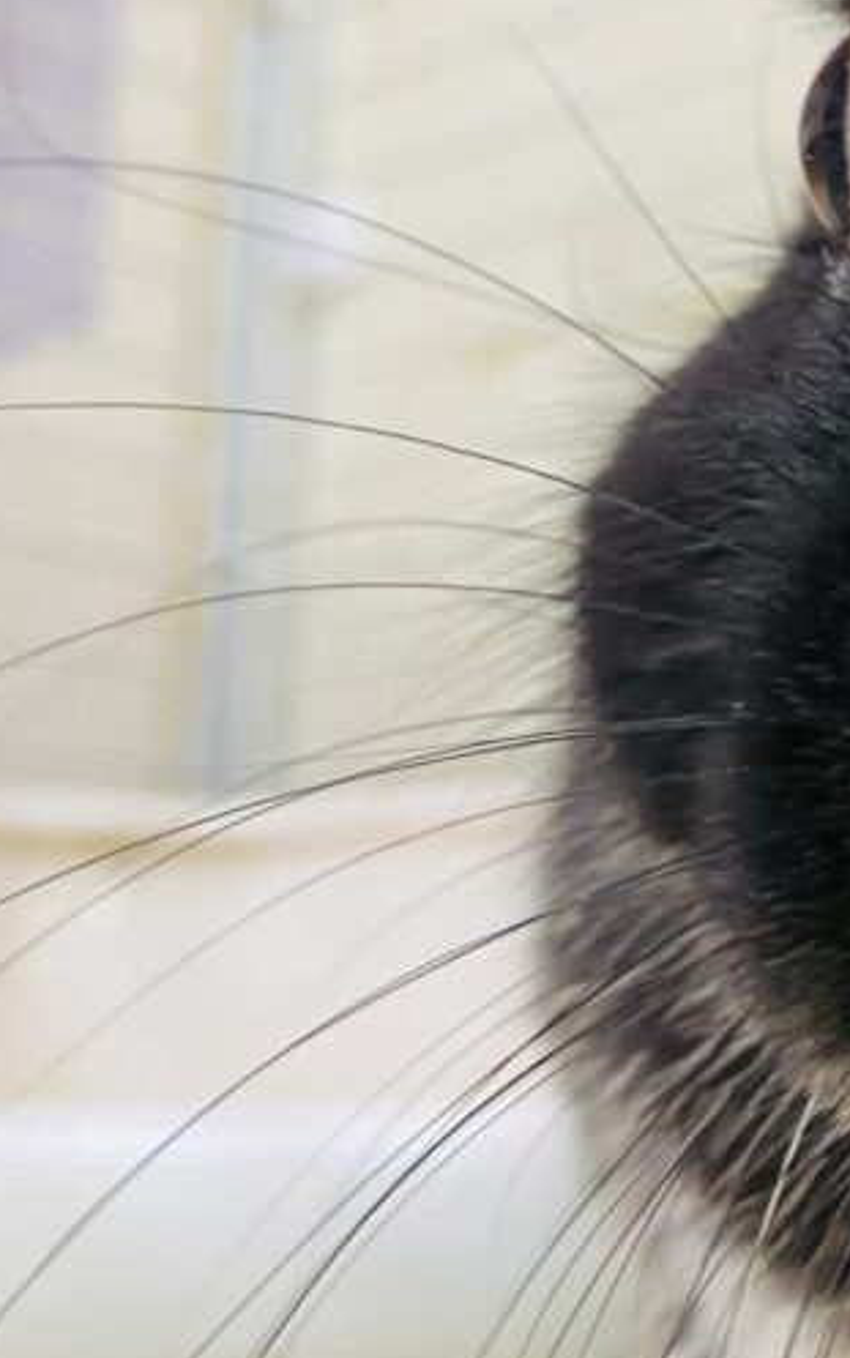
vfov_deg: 31.9
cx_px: 1142
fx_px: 2370
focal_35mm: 64
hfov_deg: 18.7
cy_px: 596
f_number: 1.8
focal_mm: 4.25
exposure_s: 1/50
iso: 100
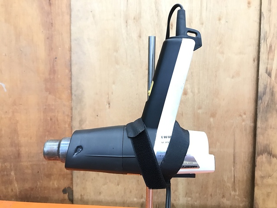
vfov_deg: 49.7
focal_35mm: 28
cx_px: 138
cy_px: 104
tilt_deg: -7.2
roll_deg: -0.6
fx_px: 224
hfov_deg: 63.4
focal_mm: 3.99
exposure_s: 1/15
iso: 50
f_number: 1.8
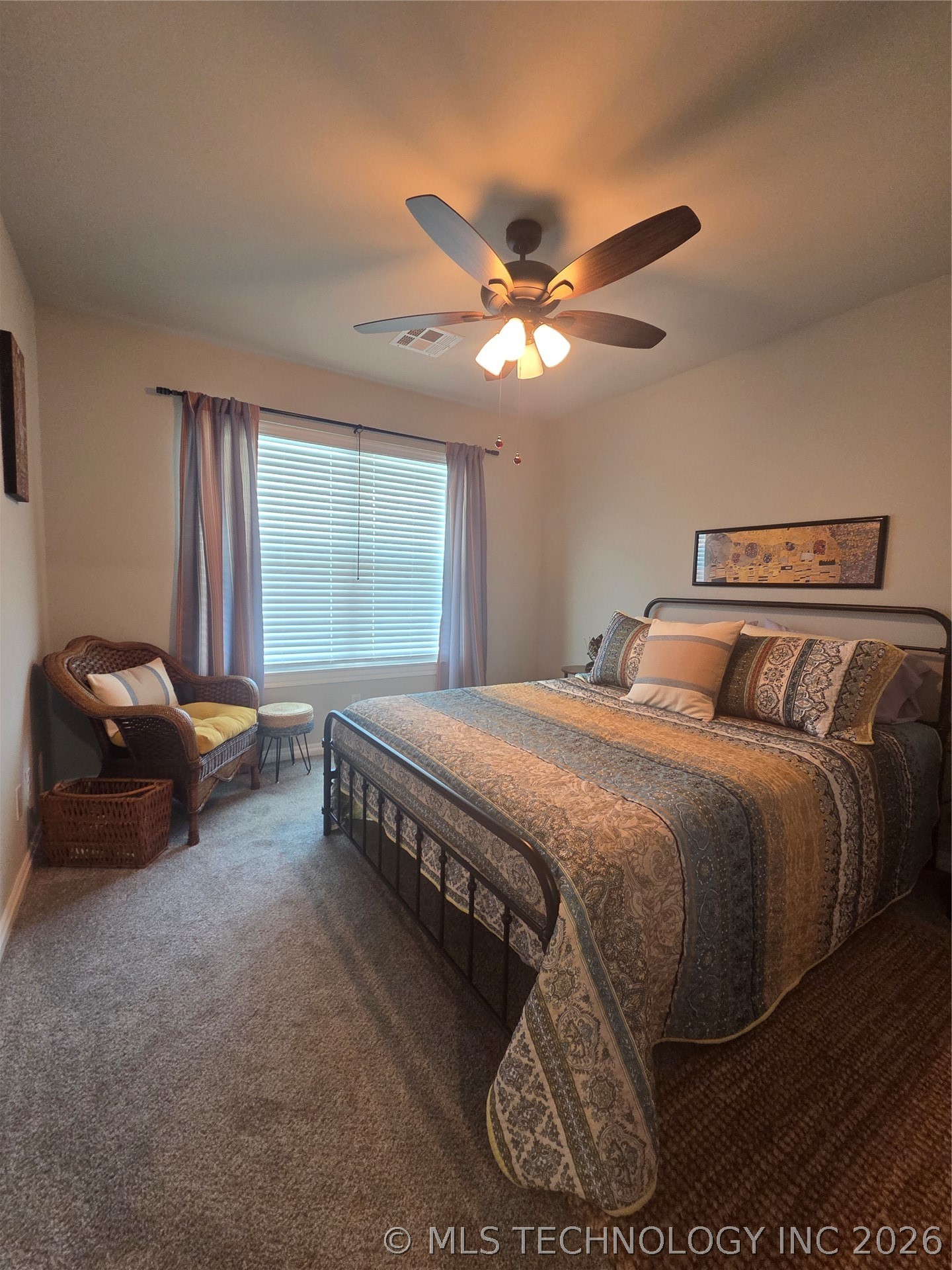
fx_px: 477
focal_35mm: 13
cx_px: 476
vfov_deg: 106.2
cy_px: 635
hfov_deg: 89.9
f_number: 2.2
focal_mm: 2.2
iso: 400
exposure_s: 1/60
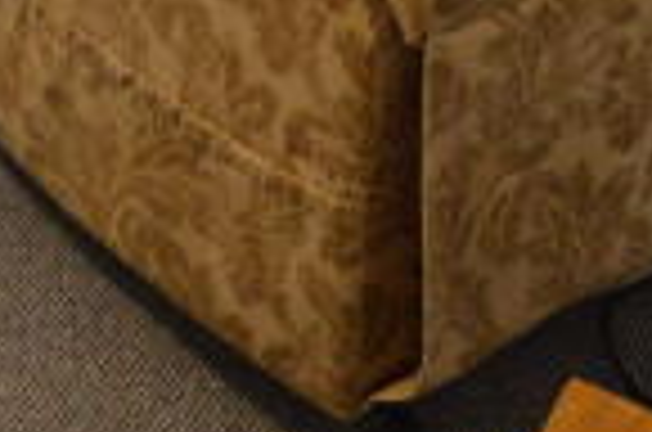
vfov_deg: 10.6
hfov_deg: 18.1
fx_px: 1916
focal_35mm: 106
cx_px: -171
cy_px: -668
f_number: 4
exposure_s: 1/60
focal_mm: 10
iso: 800
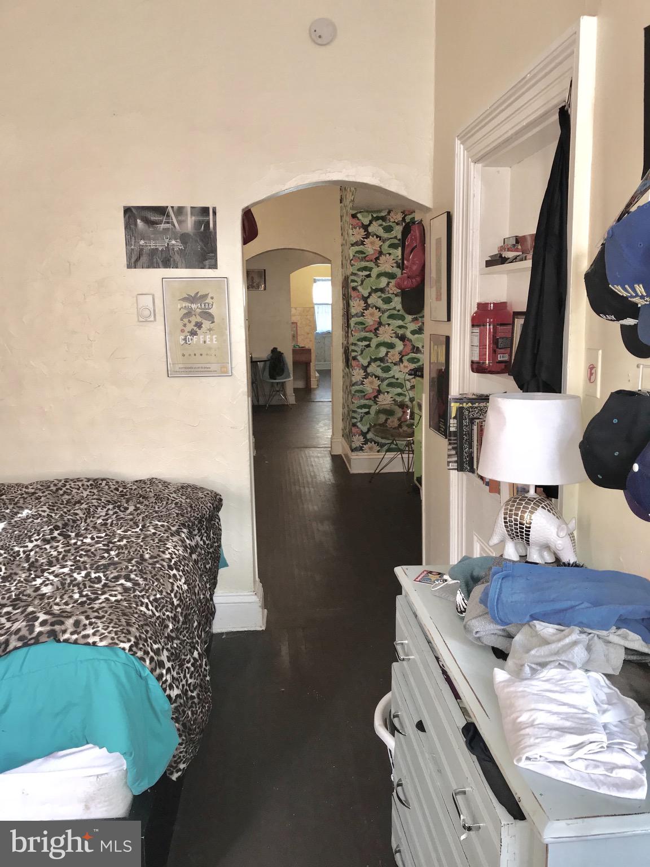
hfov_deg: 49.7
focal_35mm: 28
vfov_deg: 63.4
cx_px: 325
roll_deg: +1.1
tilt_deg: -9.4
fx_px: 701
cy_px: 434
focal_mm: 3.99
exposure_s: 1/30
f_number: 1.8
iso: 32
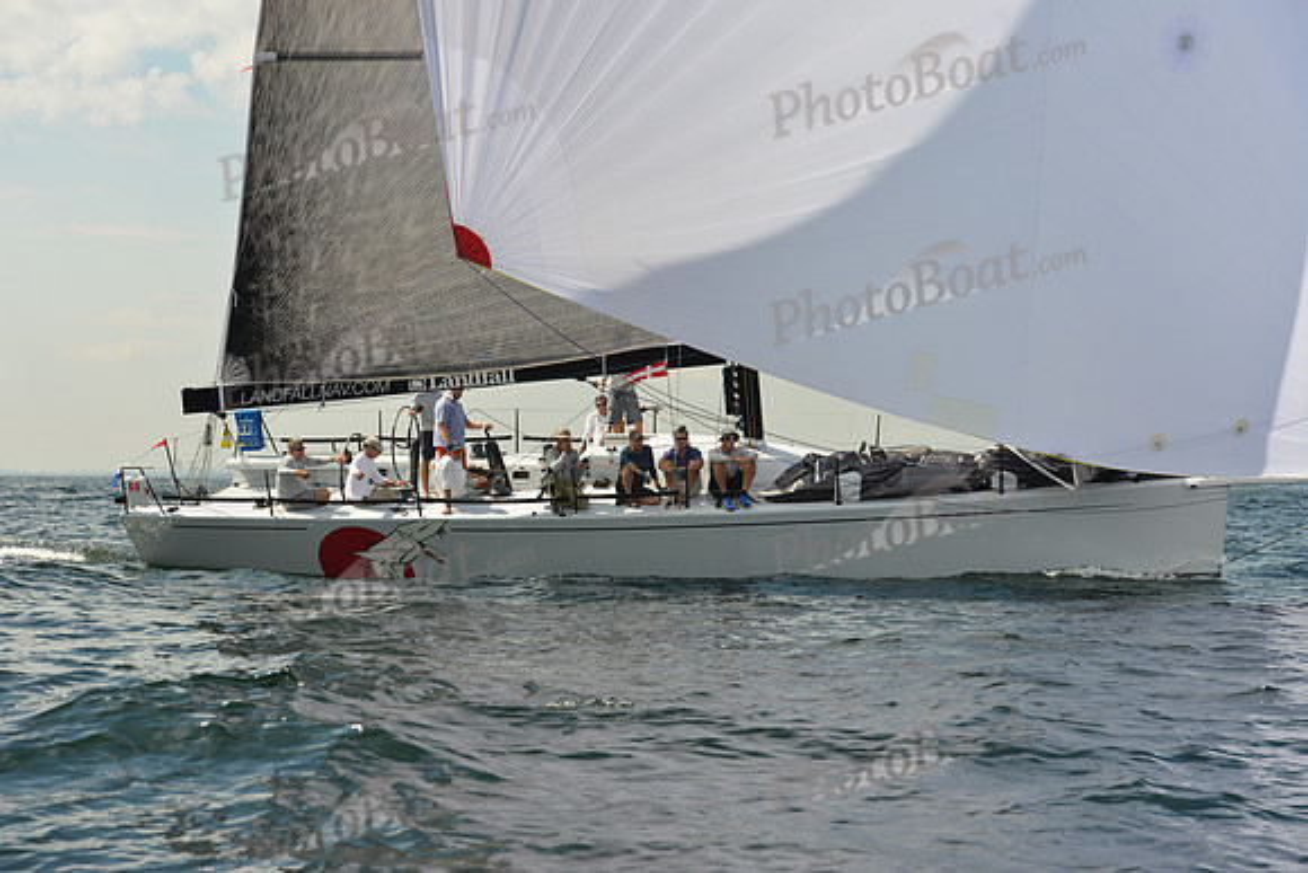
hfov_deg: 28.8
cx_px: 654
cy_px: 436
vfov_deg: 19.5
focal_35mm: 70
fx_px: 2544
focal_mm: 70
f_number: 8
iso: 320
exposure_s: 1/1250
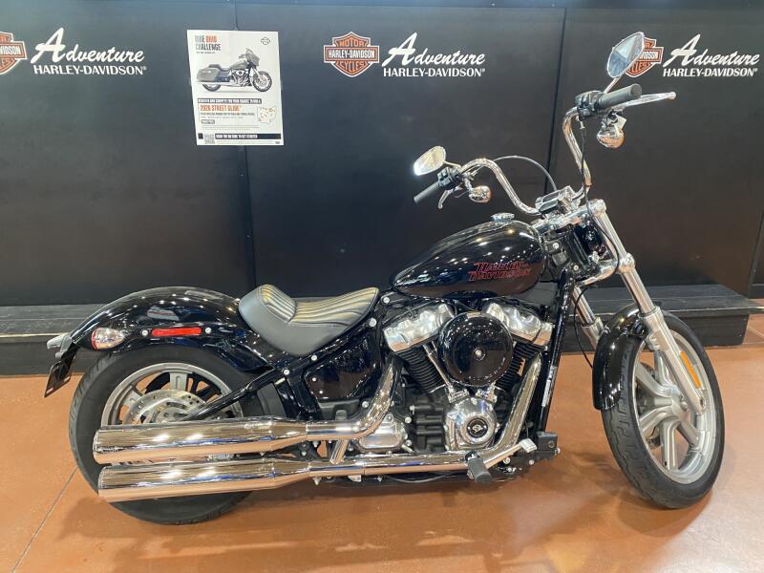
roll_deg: -0.1
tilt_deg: -20.3
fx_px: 574
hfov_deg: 67.3
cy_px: 286
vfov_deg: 53.1
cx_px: 382
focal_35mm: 26
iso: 500
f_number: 1.8
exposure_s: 1/60
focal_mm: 4.25
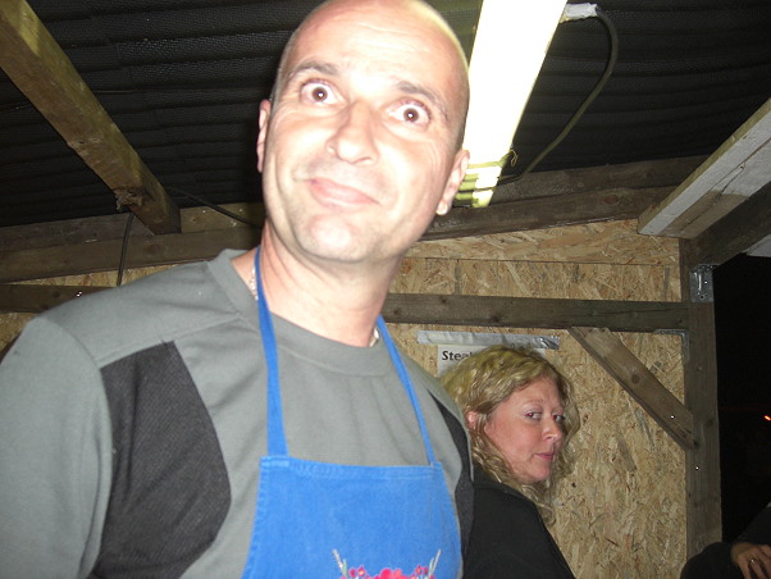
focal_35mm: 38
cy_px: 290
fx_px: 847
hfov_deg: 49.0
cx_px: 386
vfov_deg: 37.7
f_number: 2.8
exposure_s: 1/60
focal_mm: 7.9
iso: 200
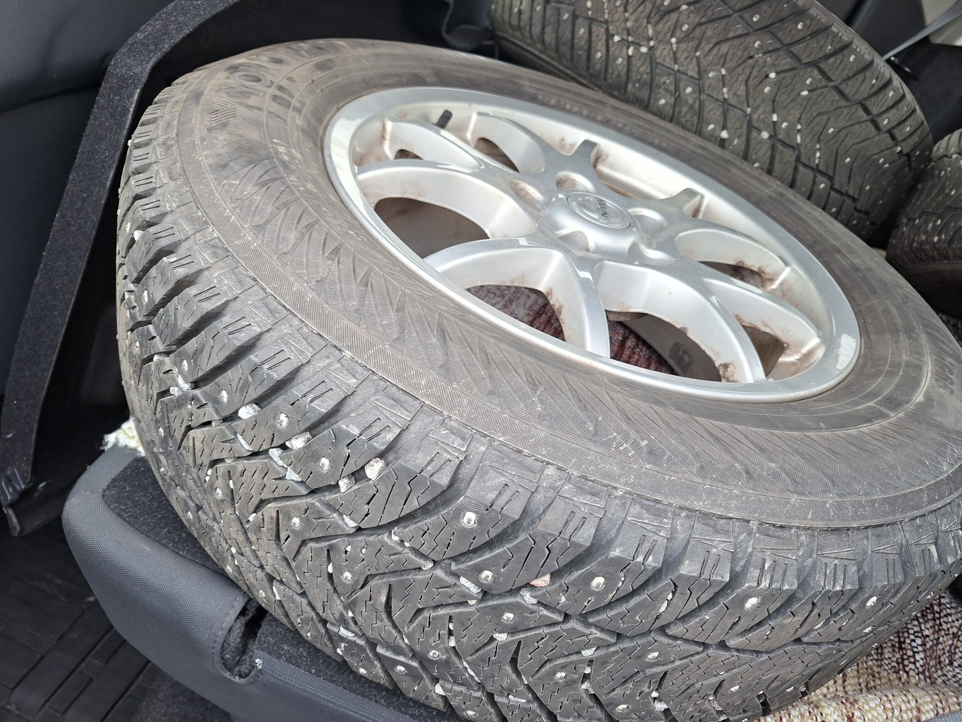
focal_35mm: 23
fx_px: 639
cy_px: 361
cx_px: 481
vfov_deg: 58.9
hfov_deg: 73.9
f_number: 1.8
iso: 80
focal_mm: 5.54
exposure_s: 1/100
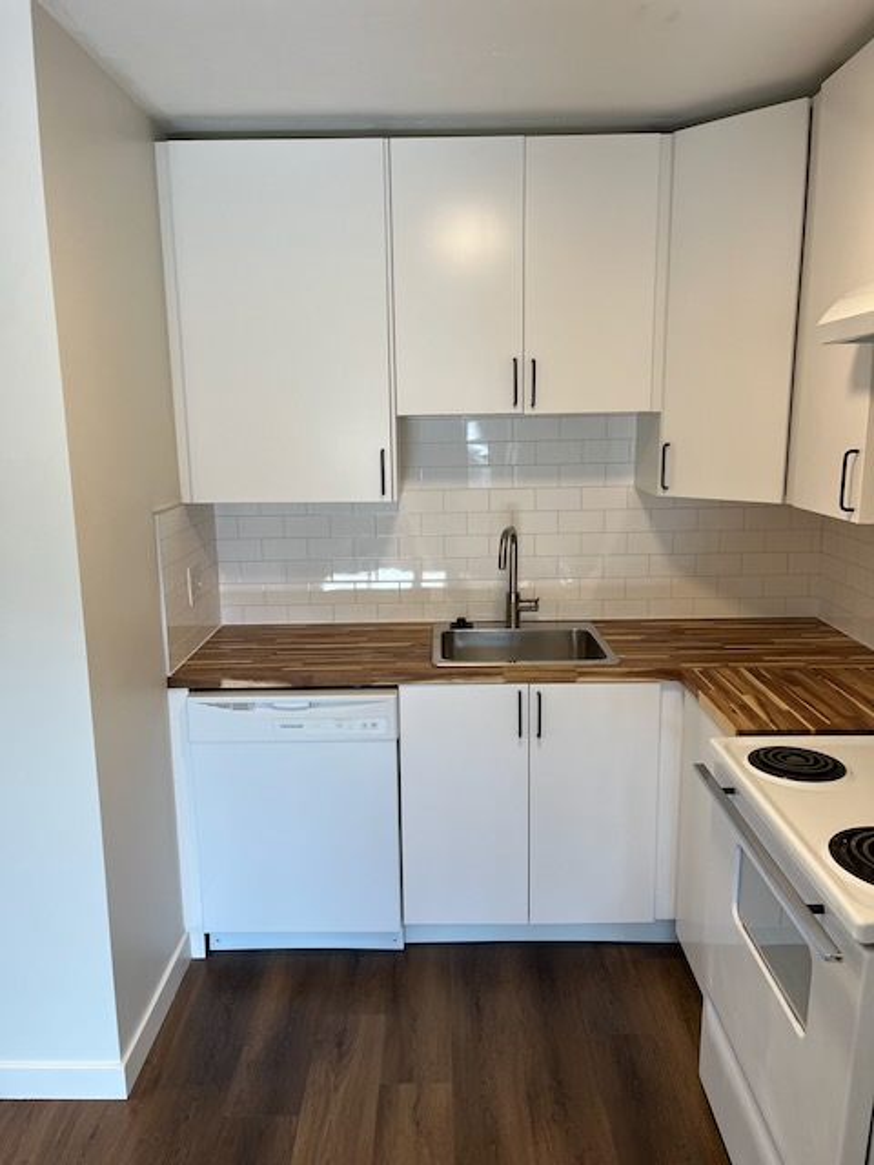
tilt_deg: -10.0
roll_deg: +0.7
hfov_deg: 53.1
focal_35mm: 26
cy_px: 582
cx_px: 437
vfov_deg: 67.3
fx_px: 875
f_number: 1.6
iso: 80
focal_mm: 5.1
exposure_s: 1/120
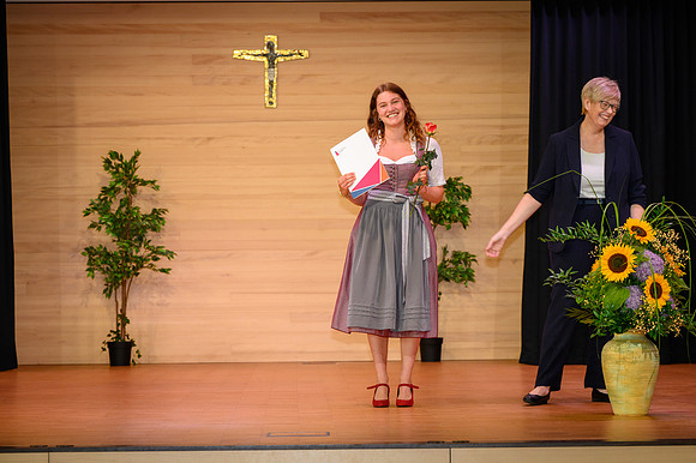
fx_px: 2216
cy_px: 210
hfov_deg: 17.9
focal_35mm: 115
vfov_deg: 11.9
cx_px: 368
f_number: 5
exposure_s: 1/200
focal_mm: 104
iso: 2000
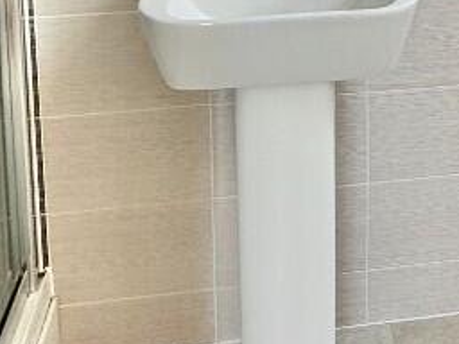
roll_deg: +0.3
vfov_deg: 22.0
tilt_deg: -7.7
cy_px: -163
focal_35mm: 56
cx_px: 357
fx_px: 743
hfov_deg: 33.5
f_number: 2.2
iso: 64
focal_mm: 2.22
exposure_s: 1/167
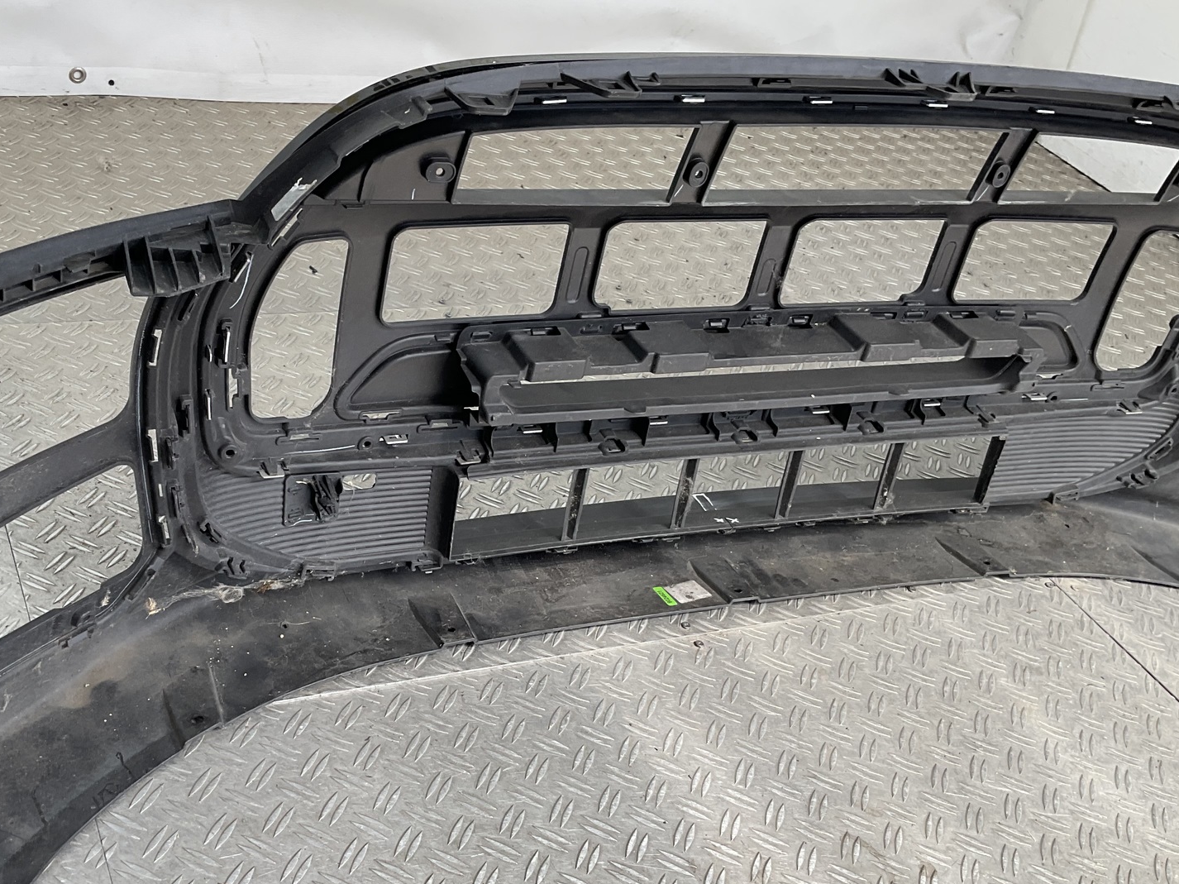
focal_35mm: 41
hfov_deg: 45.4
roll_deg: -14.5
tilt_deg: -36.1
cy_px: 506
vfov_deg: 35.1
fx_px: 1396
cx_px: 444
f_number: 1.8
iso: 16
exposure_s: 1/159
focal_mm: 3
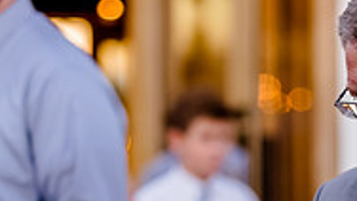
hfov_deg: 6.4
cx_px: 395
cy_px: 191
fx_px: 3154
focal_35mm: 333
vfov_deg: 3.7
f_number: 2.8
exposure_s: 1/250
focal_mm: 102
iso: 1000
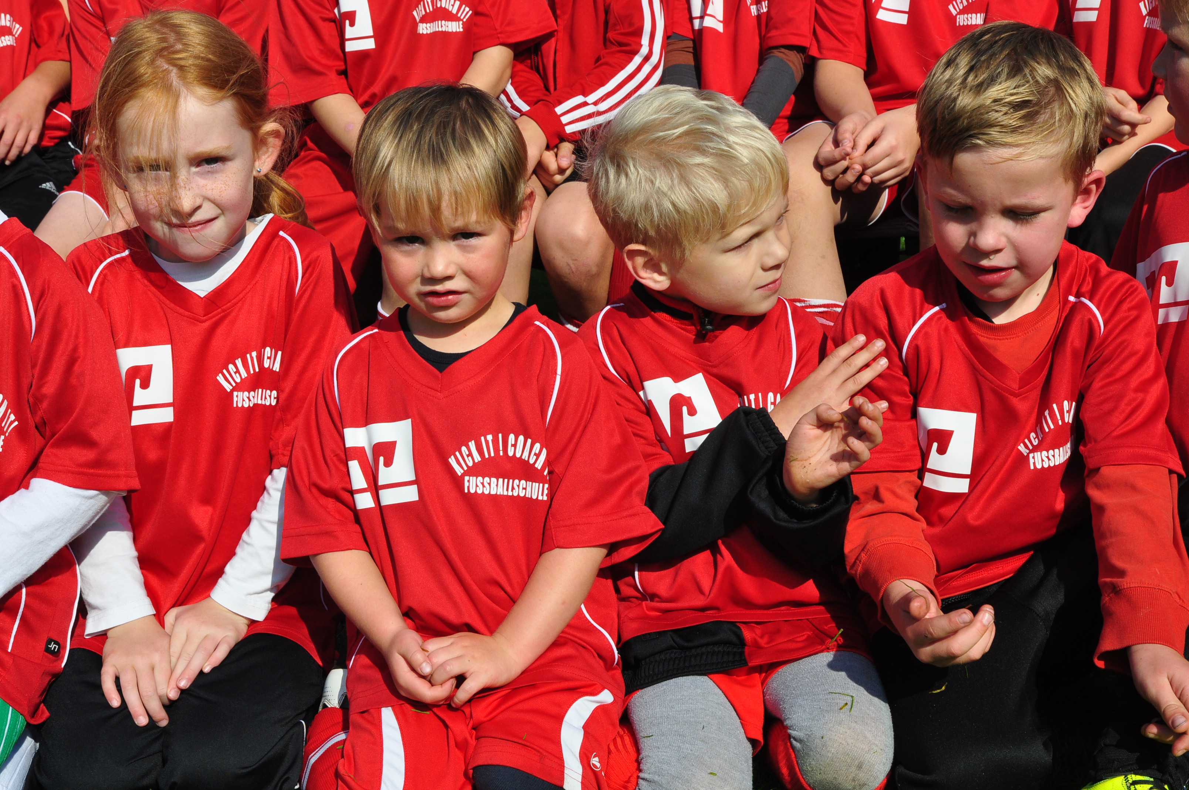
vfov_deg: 23.7
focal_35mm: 57
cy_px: 395
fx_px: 1880
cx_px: 594
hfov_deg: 35.1
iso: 400
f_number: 11
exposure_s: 1/640
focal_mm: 38
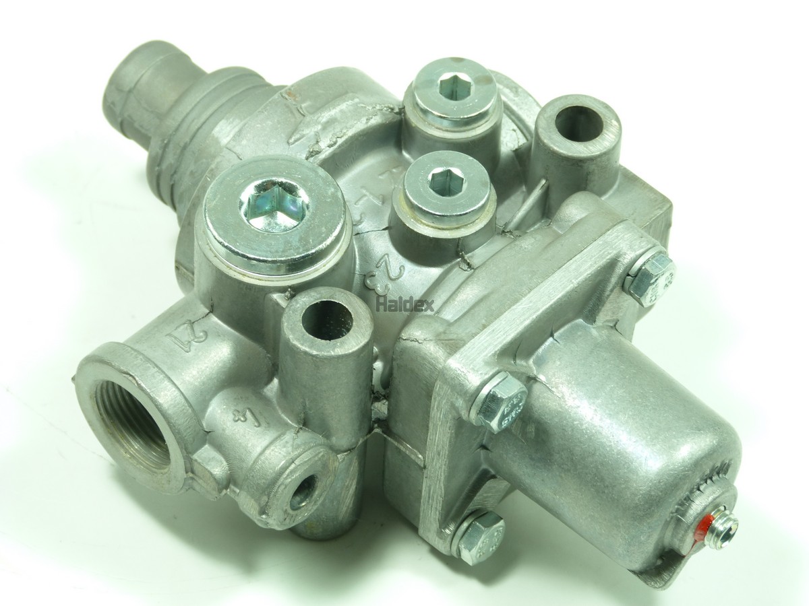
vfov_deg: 11.4
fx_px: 3038
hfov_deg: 15.2
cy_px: 303
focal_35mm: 130
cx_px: 404
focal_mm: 23.5
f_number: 4
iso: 80
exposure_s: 1/15
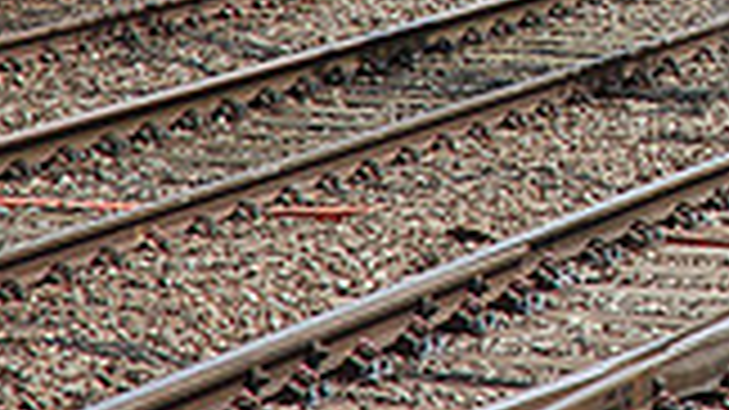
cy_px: -392
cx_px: 1224
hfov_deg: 5.8
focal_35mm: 365
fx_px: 7051
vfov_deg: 3.3
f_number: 5.6
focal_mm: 65
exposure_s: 1/500
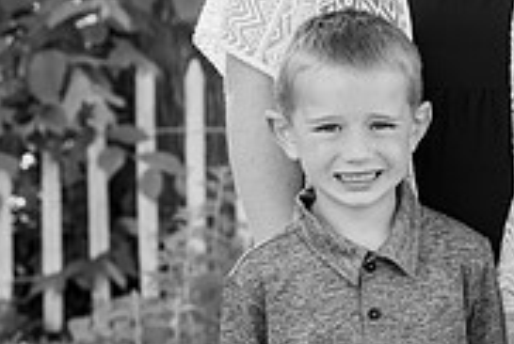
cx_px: 497
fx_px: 3818
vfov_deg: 5.1
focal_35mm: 267
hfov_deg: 7.7
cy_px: -140
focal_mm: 84
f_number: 4.5
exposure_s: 1/200
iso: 800
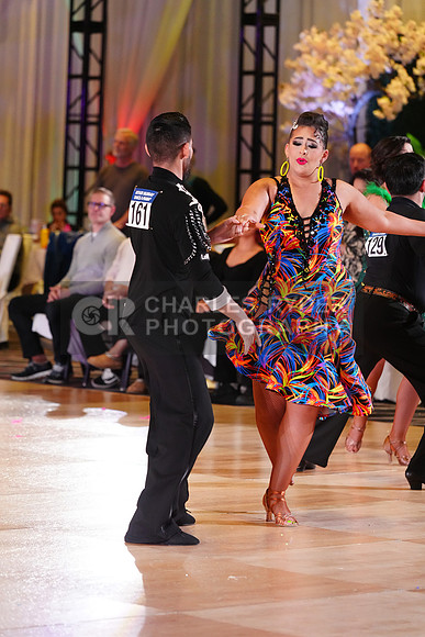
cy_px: 318
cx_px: 212
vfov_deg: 13.3
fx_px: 2725
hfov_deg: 8.9
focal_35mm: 154
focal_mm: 154
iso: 4000
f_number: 4
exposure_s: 1/400
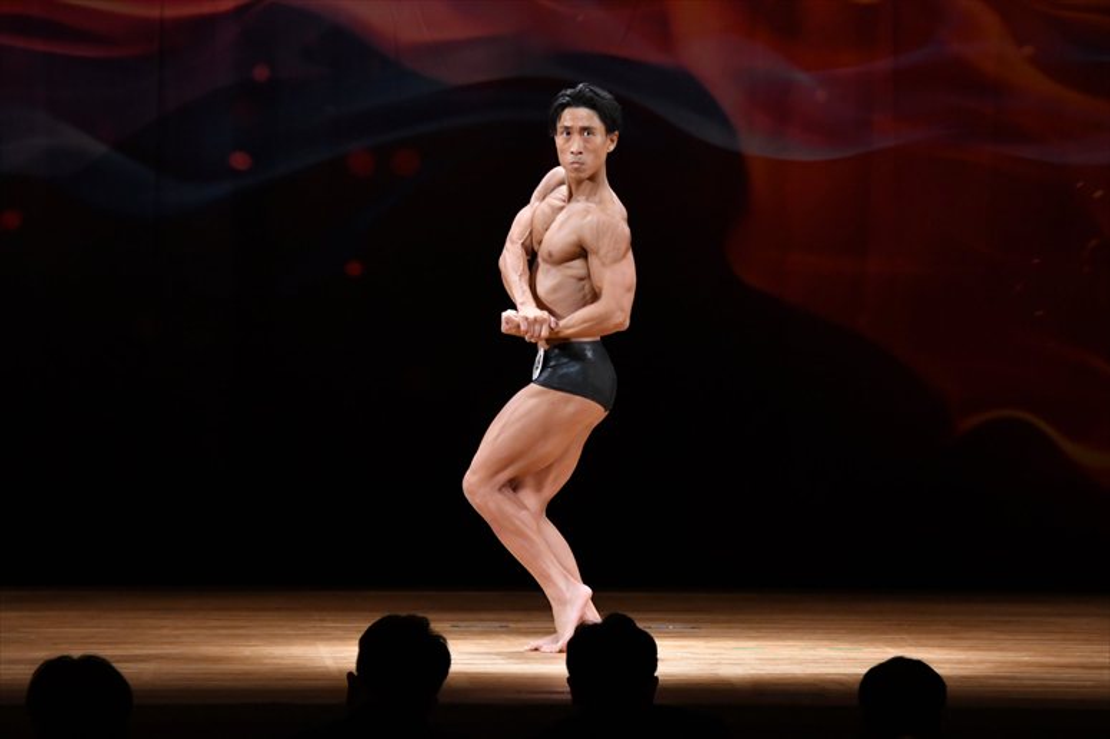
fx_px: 6934
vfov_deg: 6.1
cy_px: 370
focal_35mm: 225
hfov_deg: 9.2
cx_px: 555
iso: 3200
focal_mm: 150
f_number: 5.6
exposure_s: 1/400
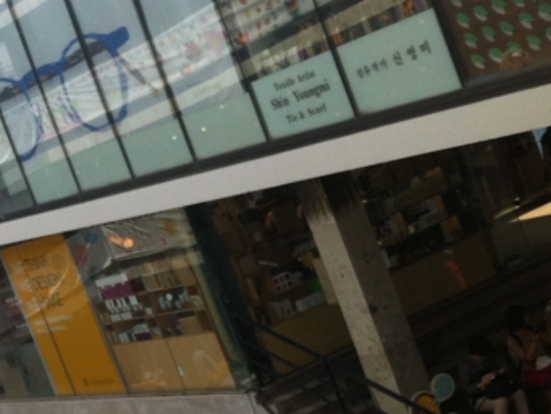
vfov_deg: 17.9
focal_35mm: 82
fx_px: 1306
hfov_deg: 22.2
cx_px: -94
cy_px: 319
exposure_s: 1/559
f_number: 2.8
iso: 80
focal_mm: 3.85
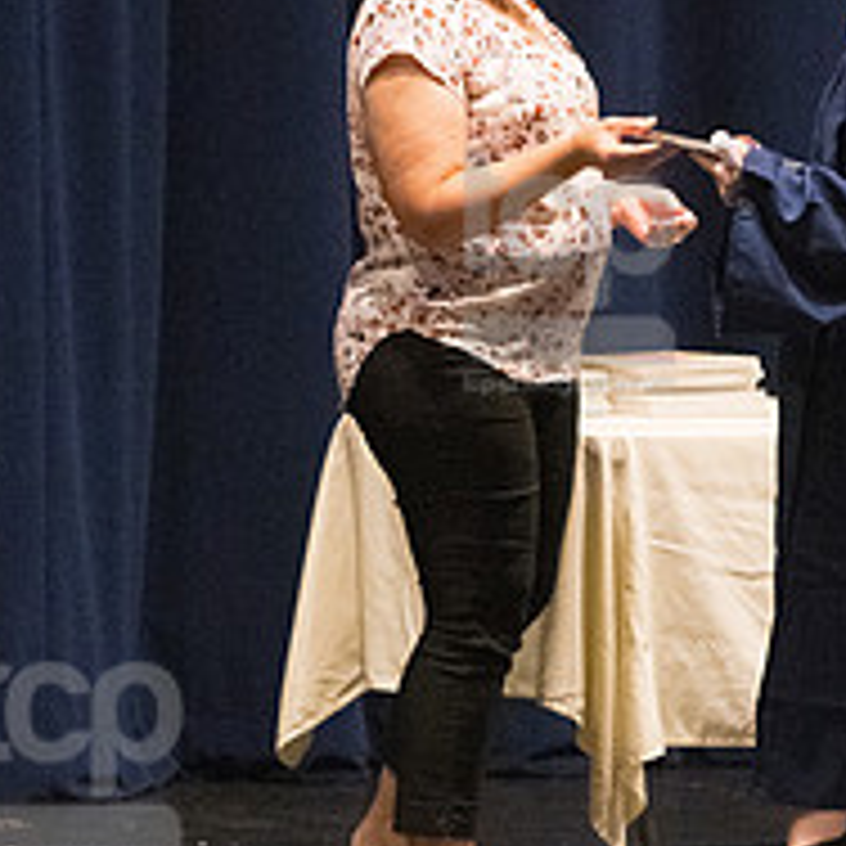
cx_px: 569
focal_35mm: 410
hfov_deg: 4.3
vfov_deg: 4.3
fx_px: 11337
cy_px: 270
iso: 8000
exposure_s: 1/250
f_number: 4.5
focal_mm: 135
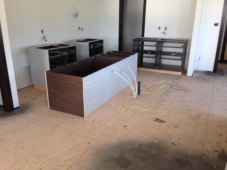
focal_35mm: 33
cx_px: 114
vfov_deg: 42.9
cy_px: 85
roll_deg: +0.4
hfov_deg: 55.4
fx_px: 216
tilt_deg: -18.9
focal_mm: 4.12
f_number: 2.4
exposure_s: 1/40
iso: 50
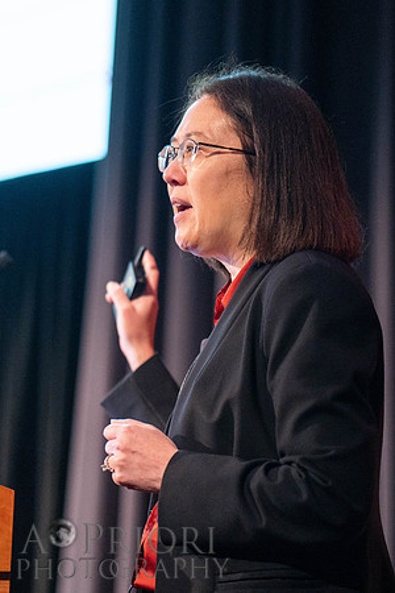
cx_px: 174
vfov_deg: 16.1
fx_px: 2098
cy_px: 296
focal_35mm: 128
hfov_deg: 10.8
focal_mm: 85
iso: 3200
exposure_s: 1/200
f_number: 1.8
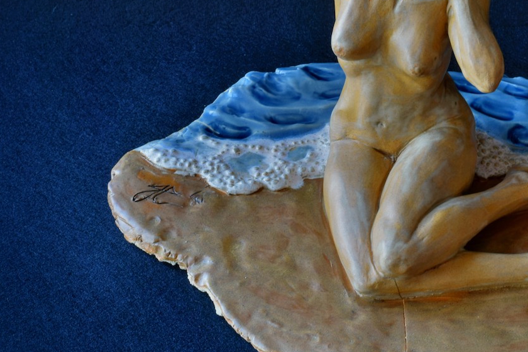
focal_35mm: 134
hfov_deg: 15.2
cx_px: 423
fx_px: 1965
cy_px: 84
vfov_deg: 10.2
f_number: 16
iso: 100
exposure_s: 1/4
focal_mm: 50
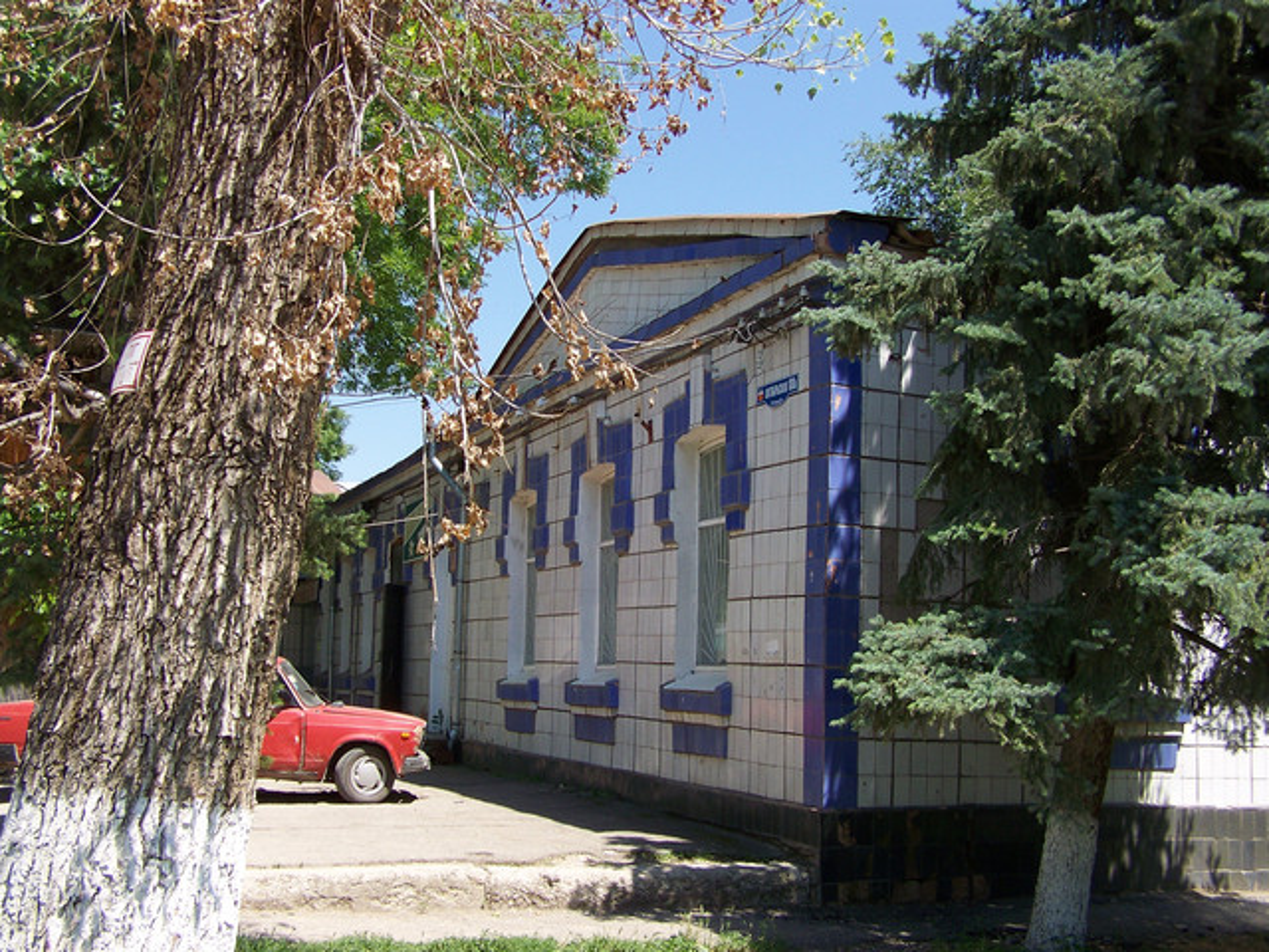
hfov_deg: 49.0
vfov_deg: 37.7
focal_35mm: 38
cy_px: 476
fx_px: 1393
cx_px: 634
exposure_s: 1/320
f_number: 4
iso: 64
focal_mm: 6.3
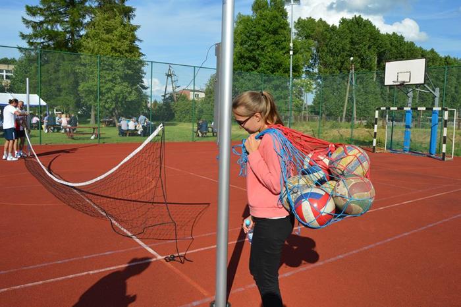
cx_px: 230
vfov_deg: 47.9
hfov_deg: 67.4
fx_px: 346
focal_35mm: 27
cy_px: 154
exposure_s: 1/250
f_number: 8
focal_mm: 18
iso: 100
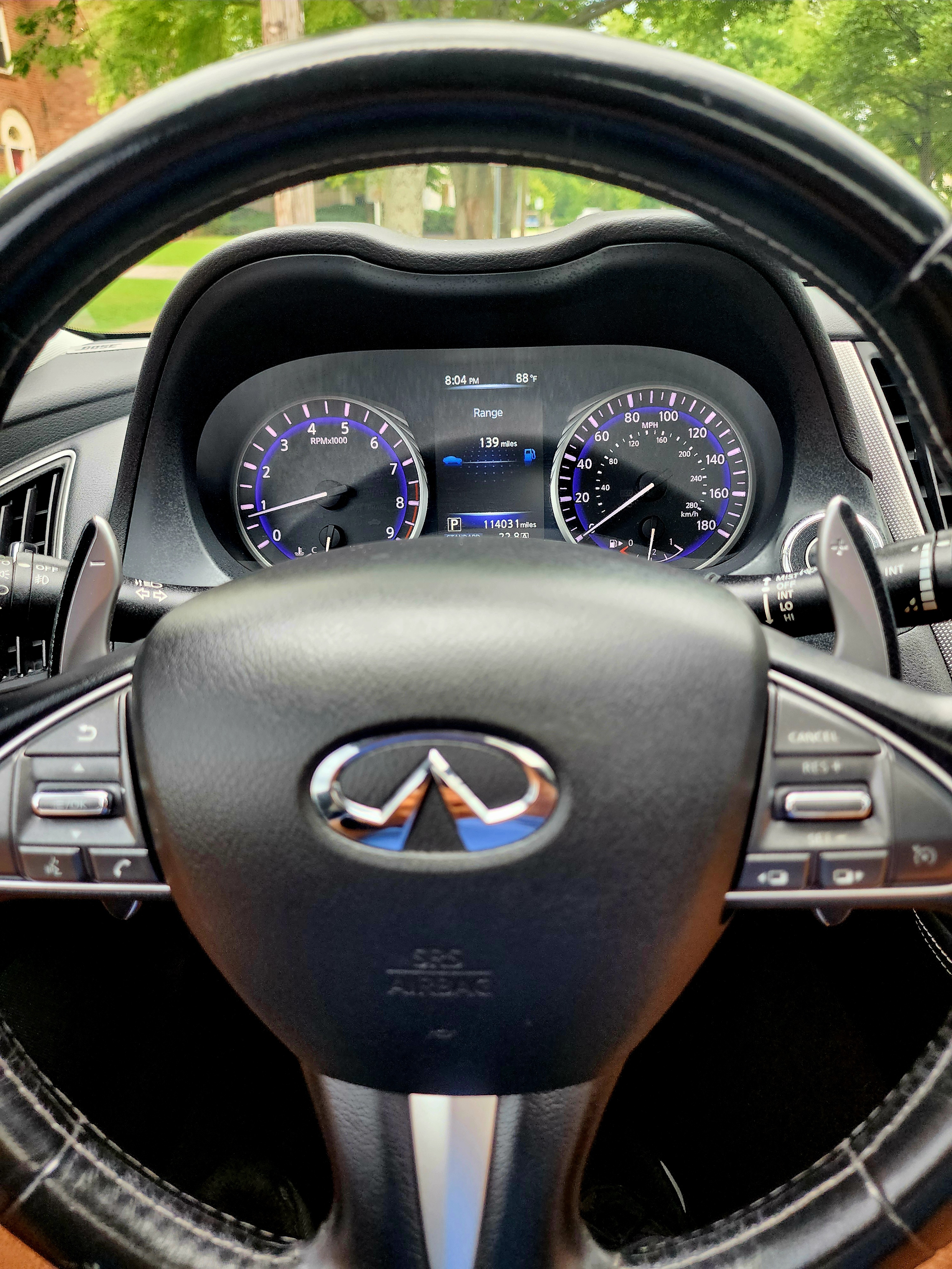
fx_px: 843
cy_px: 634
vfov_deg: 73.9
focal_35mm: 23
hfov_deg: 58.9
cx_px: 476
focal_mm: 6.4
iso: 200
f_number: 1.8
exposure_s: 1/120
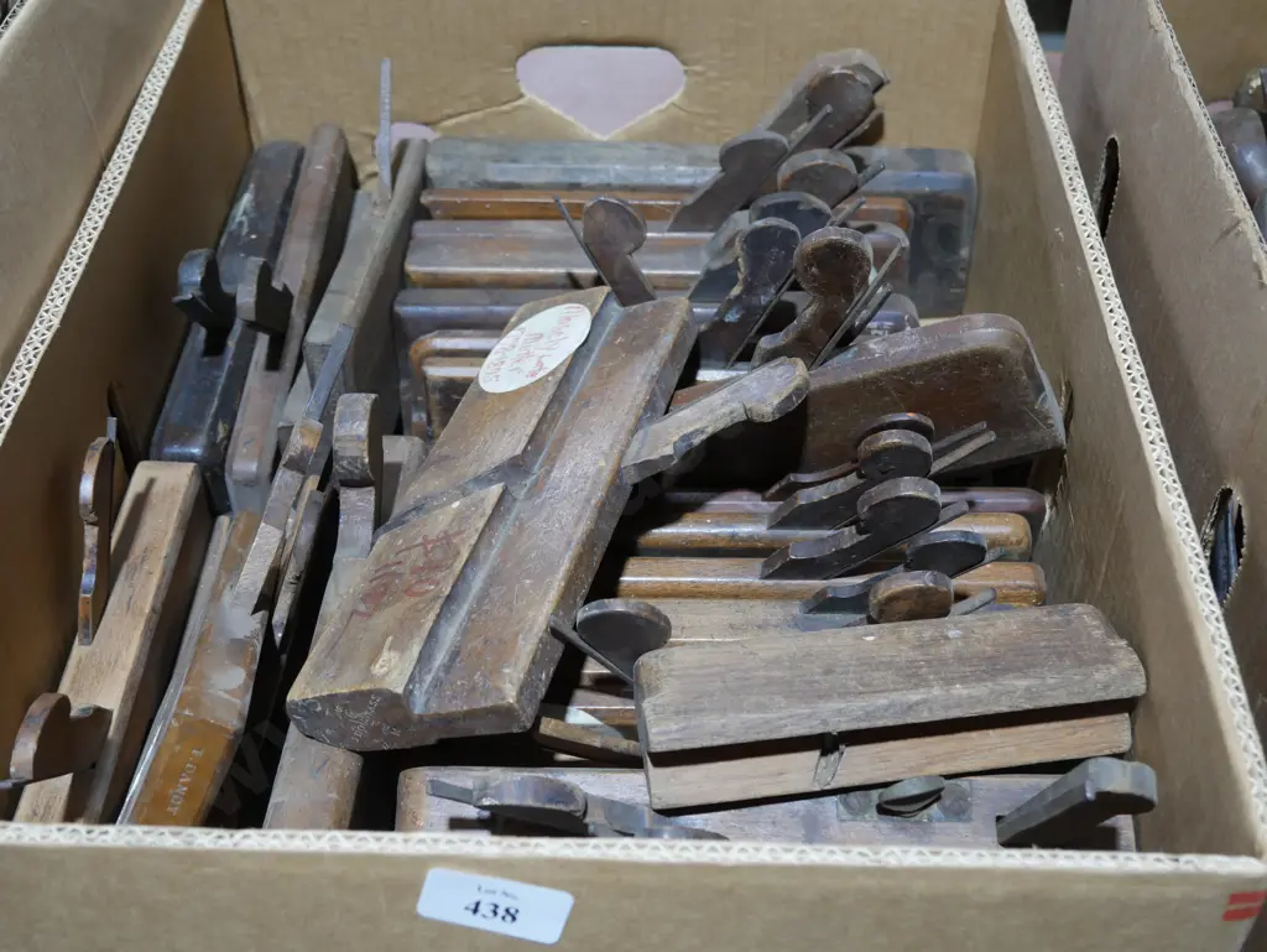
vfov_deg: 34.4
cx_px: 634
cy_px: 476
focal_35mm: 42
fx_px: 1538
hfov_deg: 44.8
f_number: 4.6
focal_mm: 21
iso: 640
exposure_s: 1/60
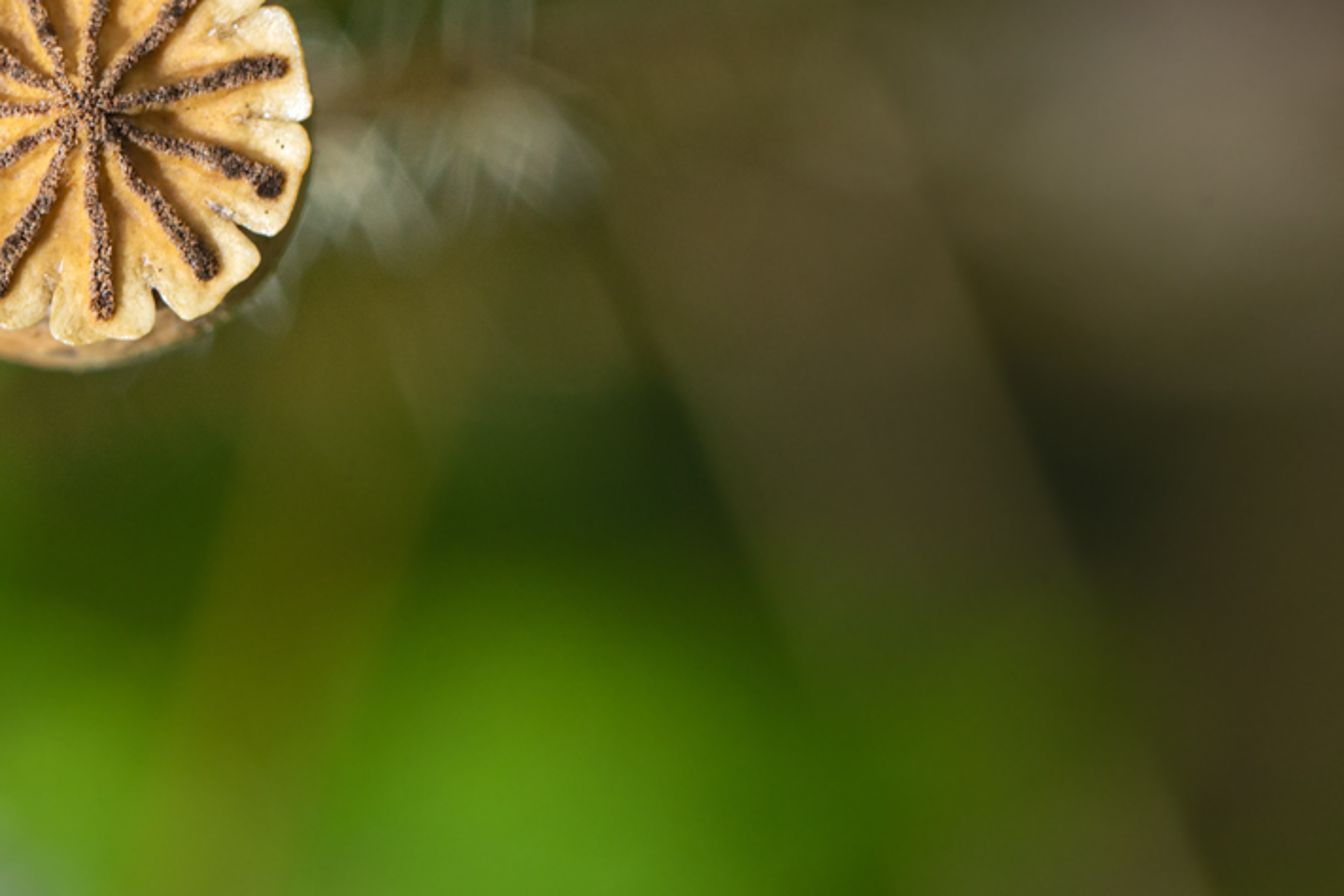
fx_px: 8511
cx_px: 408
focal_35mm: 228
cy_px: 289
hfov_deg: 9.0
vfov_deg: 6.0
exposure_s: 1/200
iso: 280
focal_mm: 90
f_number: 13
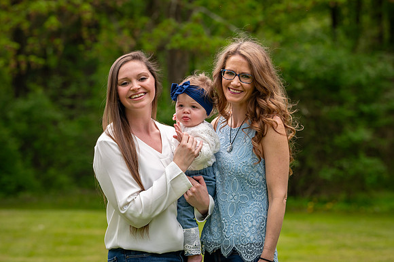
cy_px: 108
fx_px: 1740
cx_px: 186
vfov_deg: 8.6
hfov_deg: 12.9
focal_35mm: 159
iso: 400
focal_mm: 135
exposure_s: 1/800
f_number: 5
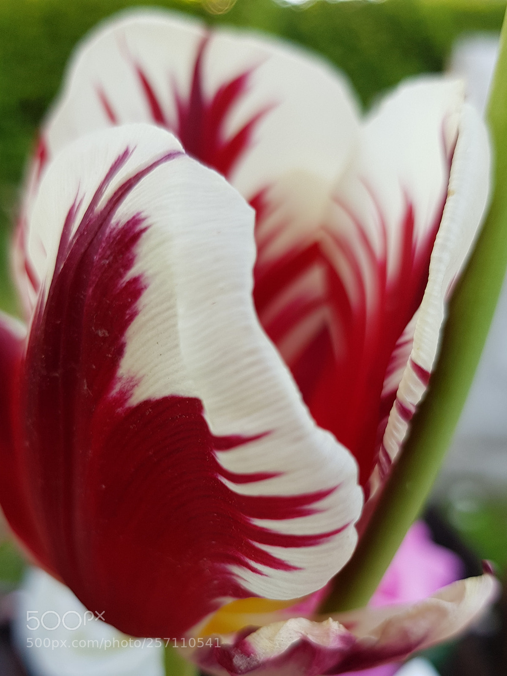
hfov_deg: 53.1
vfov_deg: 67.3
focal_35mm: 26
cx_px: 254
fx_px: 508
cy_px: 338
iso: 40
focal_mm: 4.2
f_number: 1.7
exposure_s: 1/131
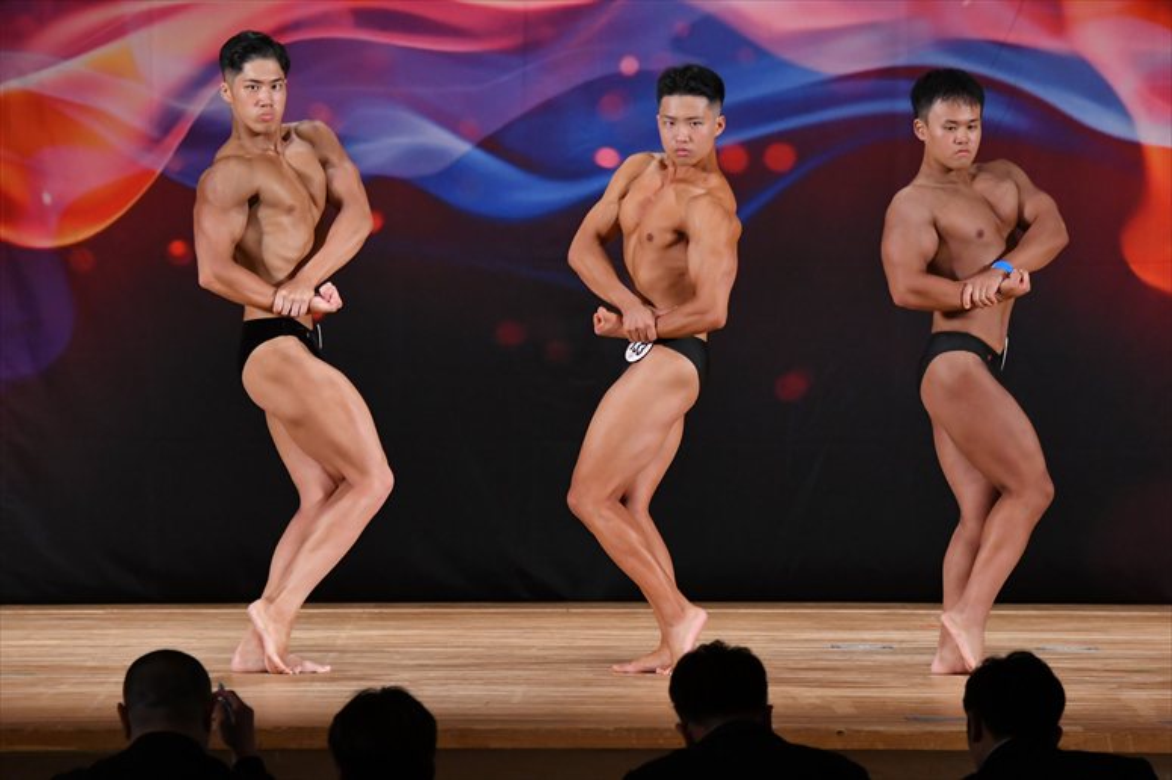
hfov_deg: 9.2
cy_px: 390
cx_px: 586
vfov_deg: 6.1
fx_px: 7322
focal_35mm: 225
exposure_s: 1/400
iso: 3200
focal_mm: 150
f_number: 5.6
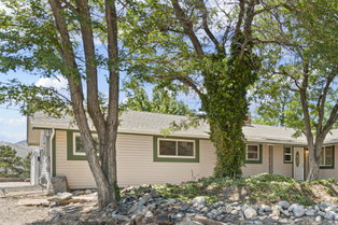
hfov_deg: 55.2
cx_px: 267
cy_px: 178
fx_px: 299
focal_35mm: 32
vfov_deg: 39.7
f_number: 9
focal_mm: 13
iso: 100
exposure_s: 1/8
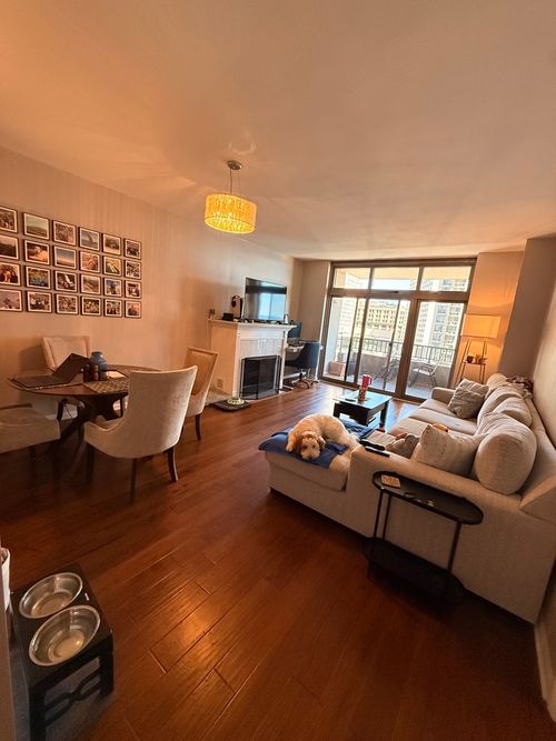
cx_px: 278
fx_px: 300
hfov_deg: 85.7
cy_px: 370
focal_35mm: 14
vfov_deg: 102.1
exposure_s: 1/120
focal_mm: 2.22
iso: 640
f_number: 2.2
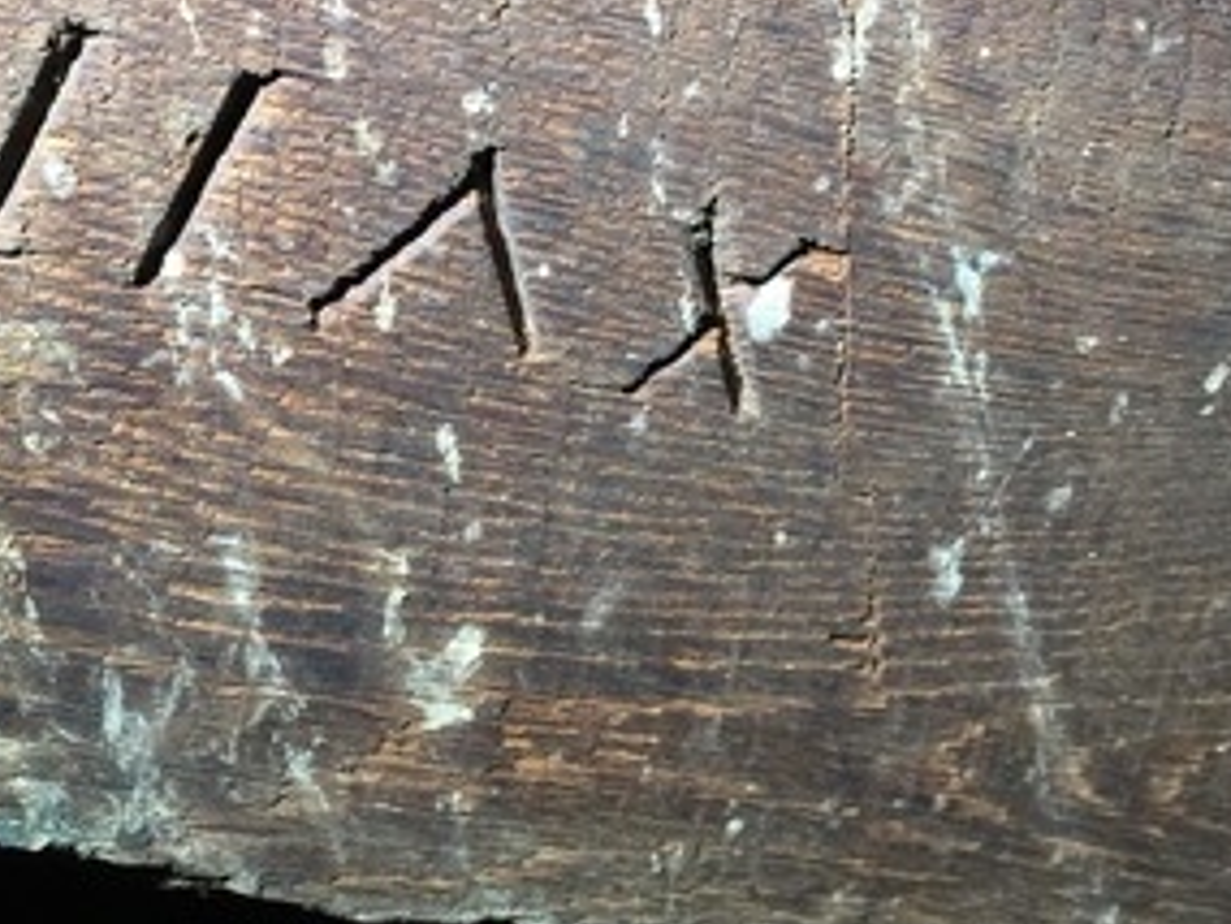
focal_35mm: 57
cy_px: 173
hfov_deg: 33.2
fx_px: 2028
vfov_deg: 25.2
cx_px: 320
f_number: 2.2
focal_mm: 4.15
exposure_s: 1/30
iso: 32
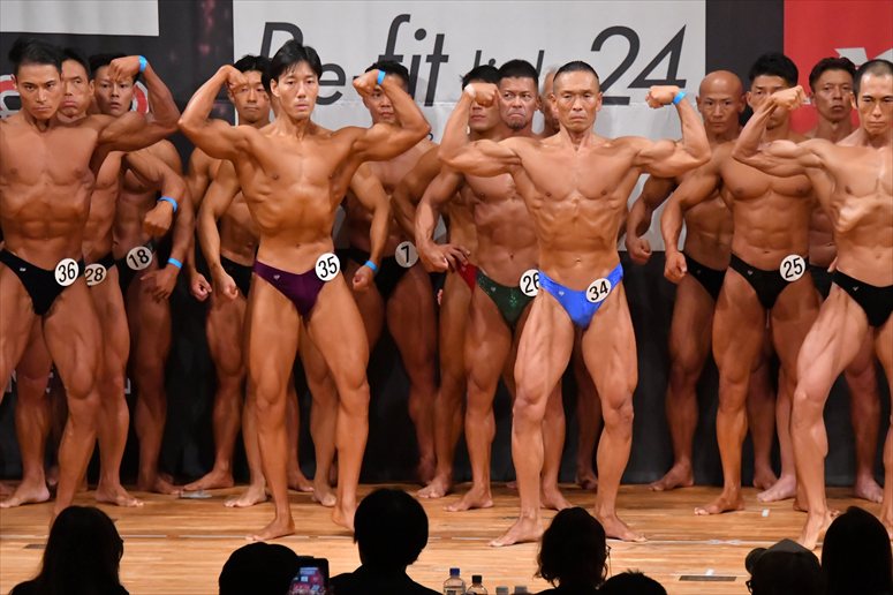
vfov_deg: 5.4
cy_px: 298
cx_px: 446
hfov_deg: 8.1
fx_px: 6322
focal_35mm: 255
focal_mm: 170
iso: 9000
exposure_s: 1/400
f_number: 5.6
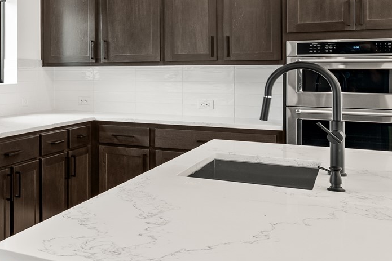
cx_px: -95
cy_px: 70
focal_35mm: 50
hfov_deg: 31.9
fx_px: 544
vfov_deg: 26.7
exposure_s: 1.3
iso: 200
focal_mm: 16
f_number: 9
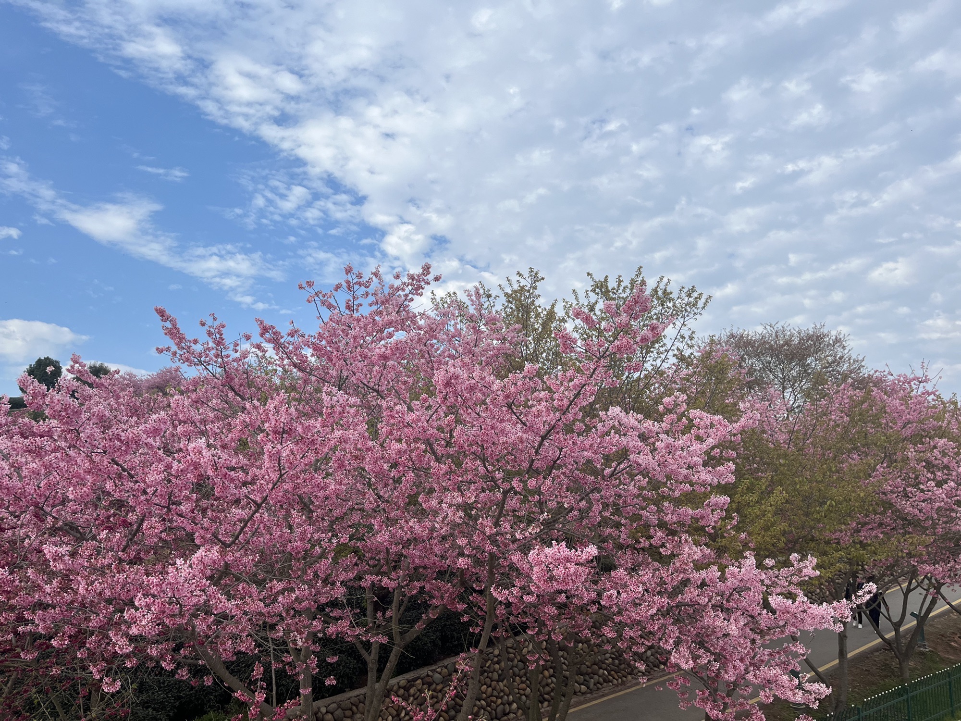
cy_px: 360
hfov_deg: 67.3
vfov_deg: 53.1
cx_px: 480
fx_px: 722
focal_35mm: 26
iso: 50
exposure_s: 1/2688
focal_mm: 5.1
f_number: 1.6
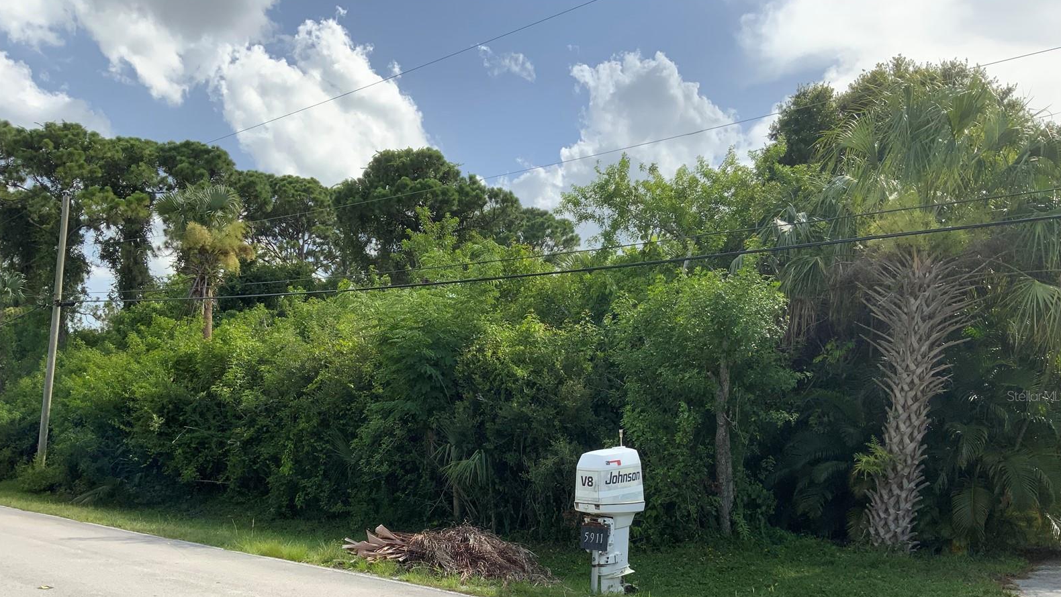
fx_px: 900
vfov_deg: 36.3
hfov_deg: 61.0
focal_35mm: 32
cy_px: 396
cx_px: 533
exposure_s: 1/1076
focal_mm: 3
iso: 16
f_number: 1.8
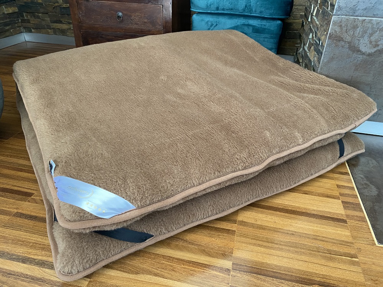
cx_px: 192
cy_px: 144
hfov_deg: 67.3
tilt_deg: -31.2
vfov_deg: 53.1
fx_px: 288
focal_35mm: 26
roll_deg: -3.1
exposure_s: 1/60
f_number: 1.8
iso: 250
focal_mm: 4.25
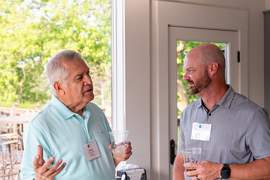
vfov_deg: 23.0
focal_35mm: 59
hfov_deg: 33.9
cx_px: 145
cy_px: 87
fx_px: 442
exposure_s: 1/250
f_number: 4.5
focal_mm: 46
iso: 640
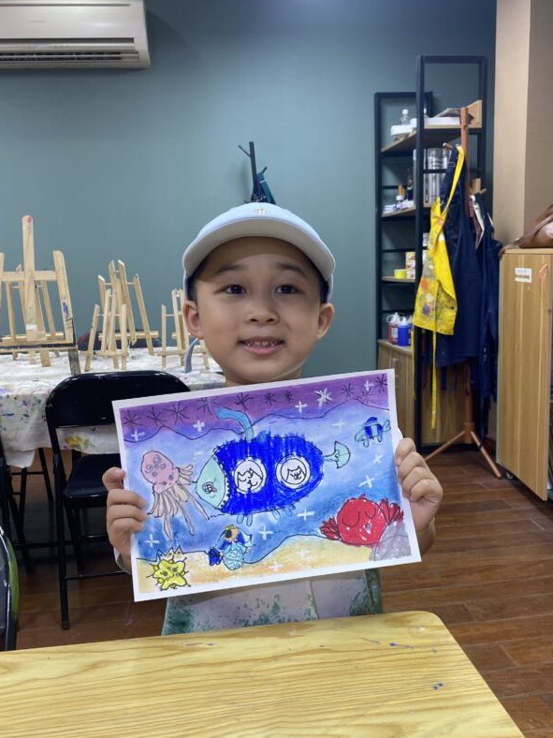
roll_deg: +0.7
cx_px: 272
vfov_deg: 55.3
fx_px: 703
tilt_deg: -11.6
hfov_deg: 42.9
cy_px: 400
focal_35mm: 33
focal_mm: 4.25
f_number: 1.8
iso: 80
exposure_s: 1/100
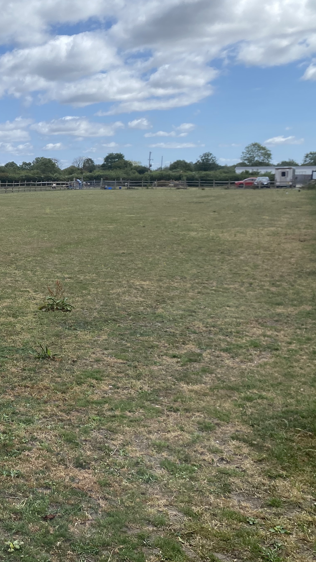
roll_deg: +0.2
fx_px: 625
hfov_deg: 25.7
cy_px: 251
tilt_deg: -8.3
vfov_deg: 48.3
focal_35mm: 42
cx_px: -52
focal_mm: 4.25
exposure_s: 1/3125
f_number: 1.8
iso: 32
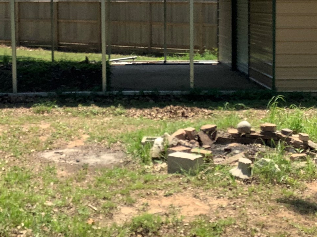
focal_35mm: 66
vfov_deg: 22.0
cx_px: 155
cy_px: 47
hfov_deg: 29.4
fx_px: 604
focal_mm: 3.3
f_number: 2.4
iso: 25
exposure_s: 1/994
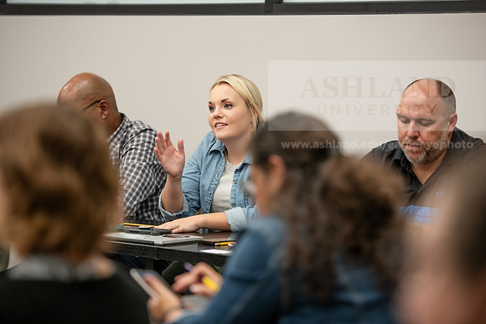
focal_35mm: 135
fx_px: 1823
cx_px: 243
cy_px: 162
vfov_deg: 10.2
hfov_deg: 15.2
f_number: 2.8
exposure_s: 1/200
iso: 1250
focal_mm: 135
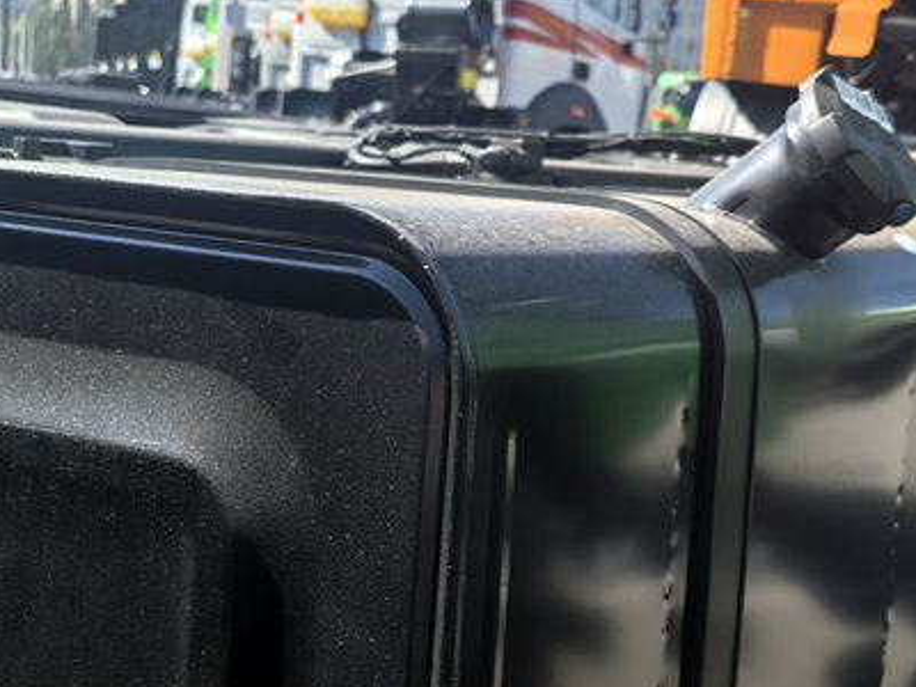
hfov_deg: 33.2
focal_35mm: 58
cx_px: 531
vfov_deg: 24.9
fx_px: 1535
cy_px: 520
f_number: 1.4
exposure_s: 1/5291
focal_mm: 5.75
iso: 50
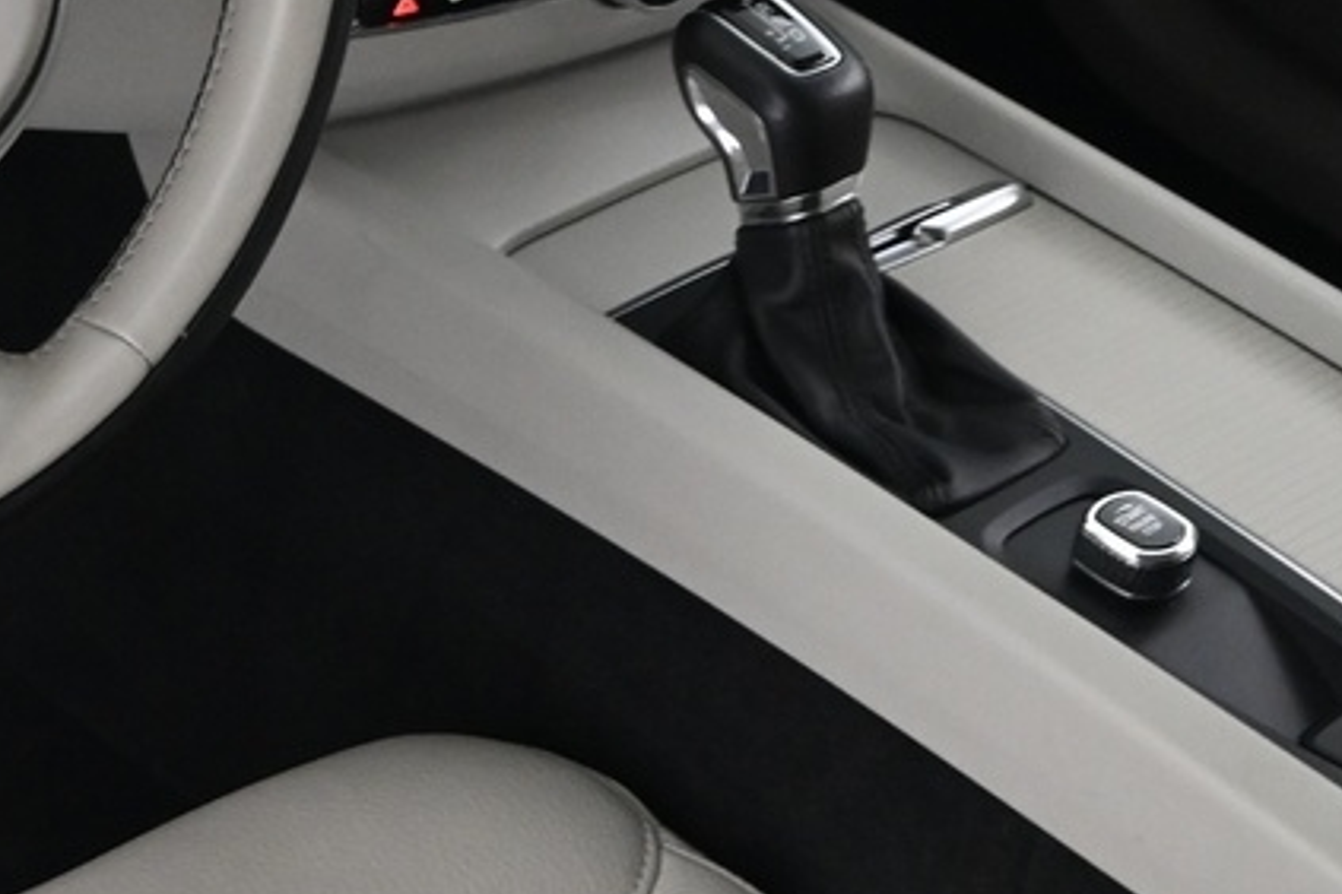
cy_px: 168
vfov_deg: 14.8
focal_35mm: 92
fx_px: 3429
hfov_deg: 21.8
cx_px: 247
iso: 1600
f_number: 3.5
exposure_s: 1/15
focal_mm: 16
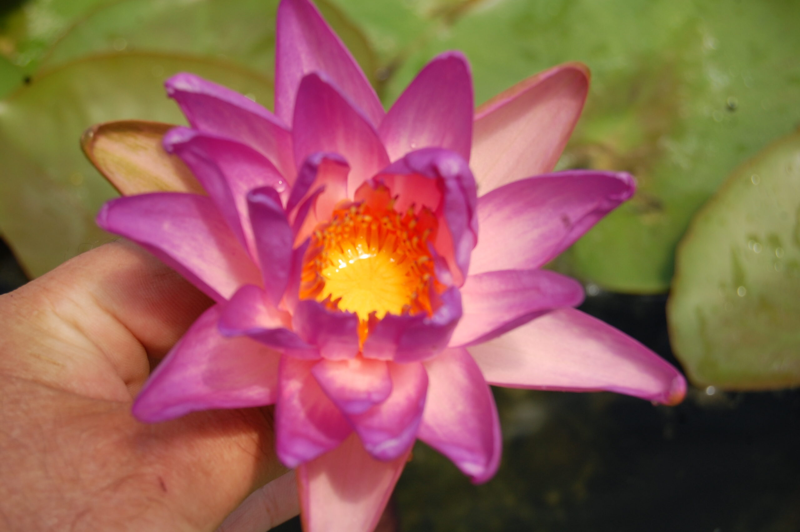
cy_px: 266
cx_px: 400
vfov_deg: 16.5
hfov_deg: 24.6
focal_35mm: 82
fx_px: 1832
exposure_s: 1/320
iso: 200
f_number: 9
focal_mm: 55
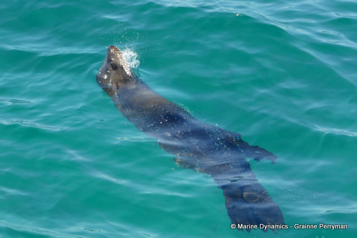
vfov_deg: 13.8
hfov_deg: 20.6
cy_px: 119
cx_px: 178
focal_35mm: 99
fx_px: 982
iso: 125
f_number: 3.8
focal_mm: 35.95
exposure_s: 1/400
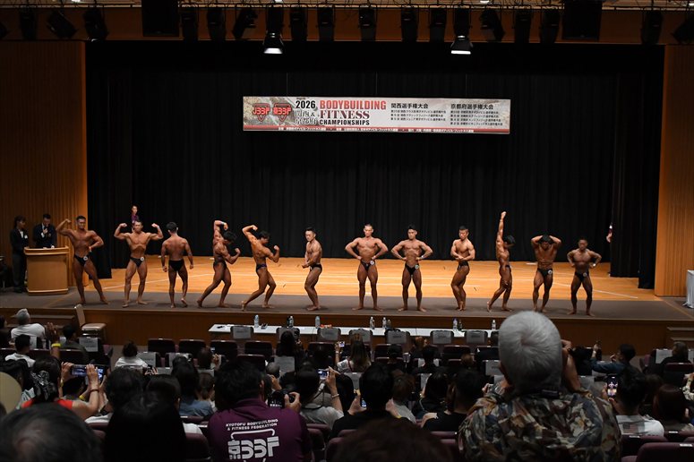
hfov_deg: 41.1
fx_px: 925
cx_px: 347
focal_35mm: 48
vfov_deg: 28.1
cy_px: 231
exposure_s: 1/400
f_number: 5.6
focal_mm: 32
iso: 4000
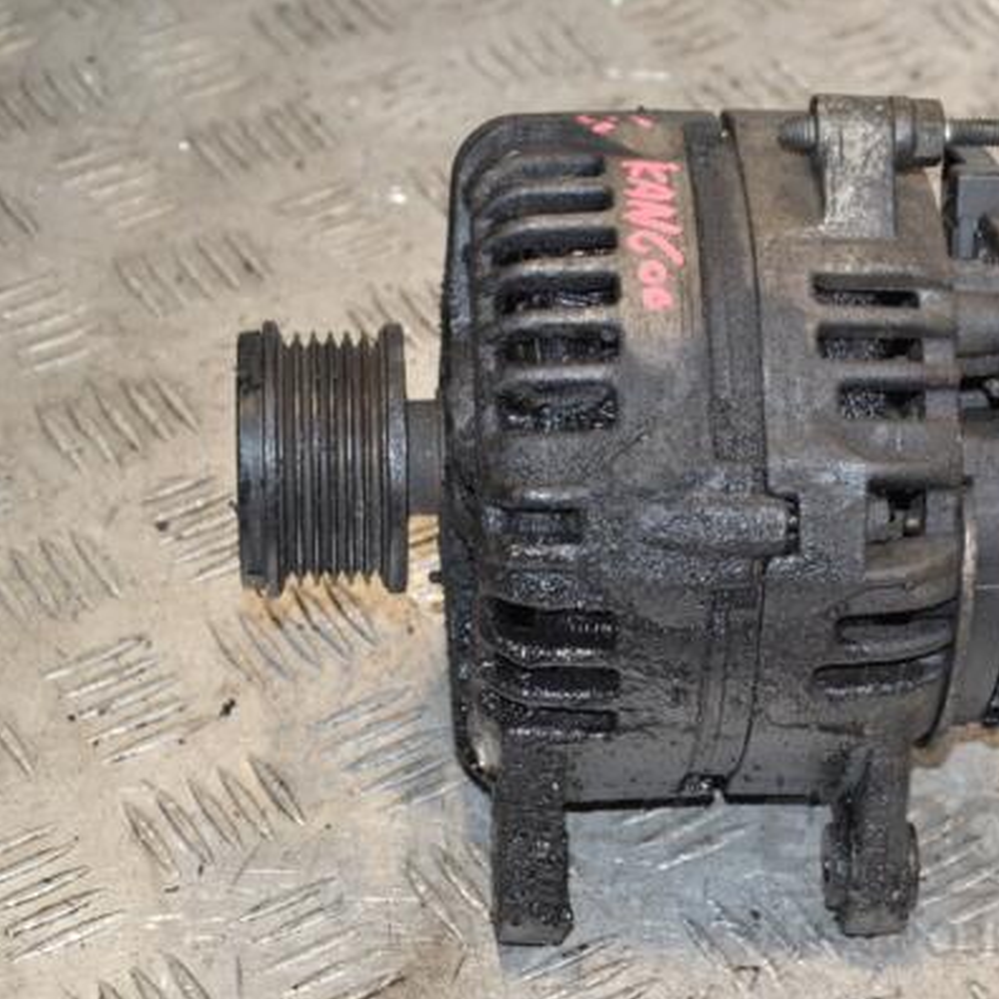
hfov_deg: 15.5
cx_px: 714
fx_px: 3657
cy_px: 500
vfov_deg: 15.6
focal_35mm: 112
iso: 800
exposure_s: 1/200
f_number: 7.1
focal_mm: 58
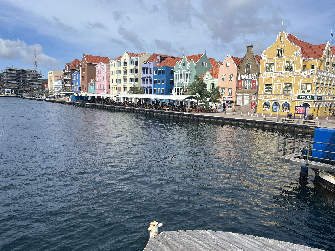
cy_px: 126
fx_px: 252
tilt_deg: -6.6
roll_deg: -1.5
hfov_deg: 67.3
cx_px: 168
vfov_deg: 53.1
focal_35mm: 26
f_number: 1.6
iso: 50
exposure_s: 1/4016
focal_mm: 5.1
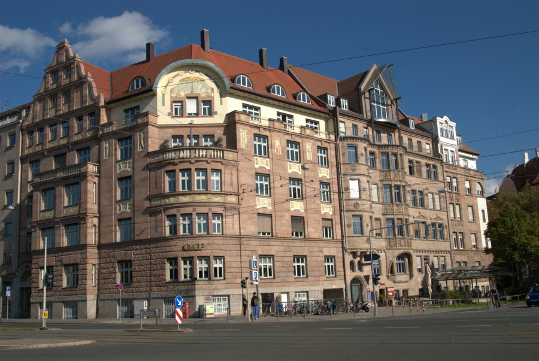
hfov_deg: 53.1
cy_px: 180
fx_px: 540
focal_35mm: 36
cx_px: 270
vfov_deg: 37.0
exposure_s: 1/500
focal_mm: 24
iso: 200
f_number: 11
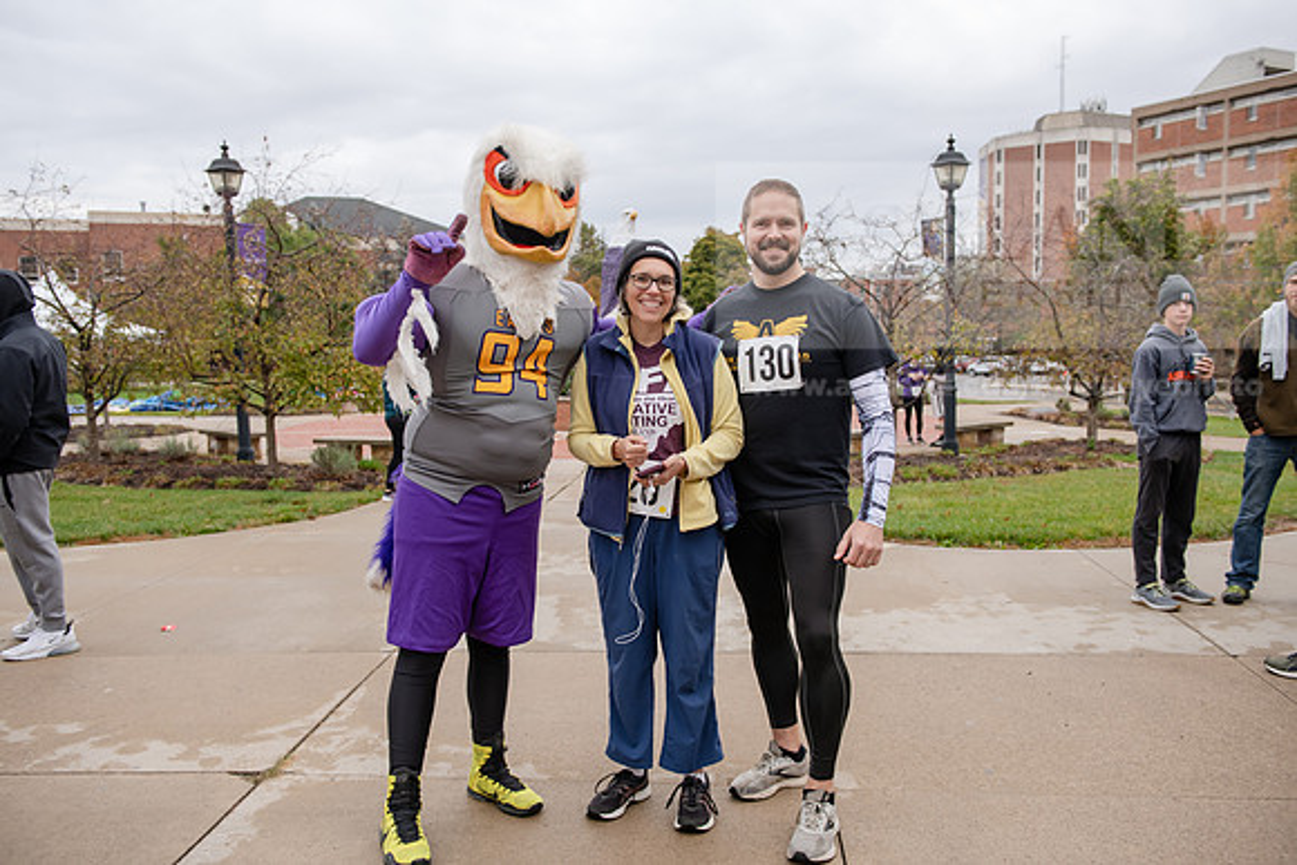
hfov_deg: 63.6
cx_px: 648
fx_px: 1045
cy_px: 432
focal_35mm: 29
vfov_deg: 45.0
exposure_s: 1/320
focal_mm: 29
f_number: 4
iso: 400
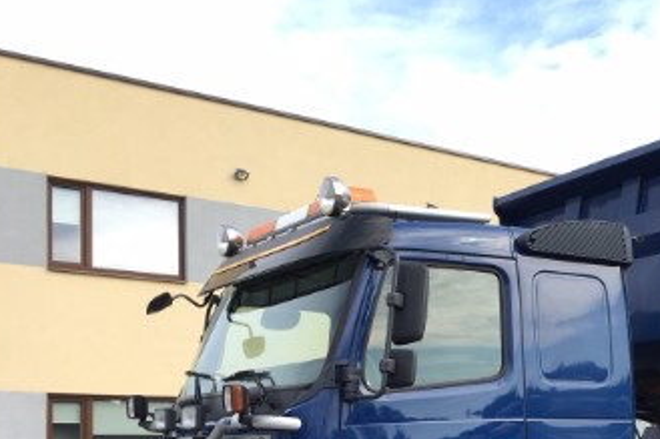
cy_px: 427
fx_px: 1008
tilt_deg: +0.2
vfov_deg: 23.7
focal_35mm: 55
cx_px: 580
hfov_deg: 34.5
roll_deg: -0.1
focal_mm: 4.15
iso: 32
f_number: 2.2
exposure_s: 1/628
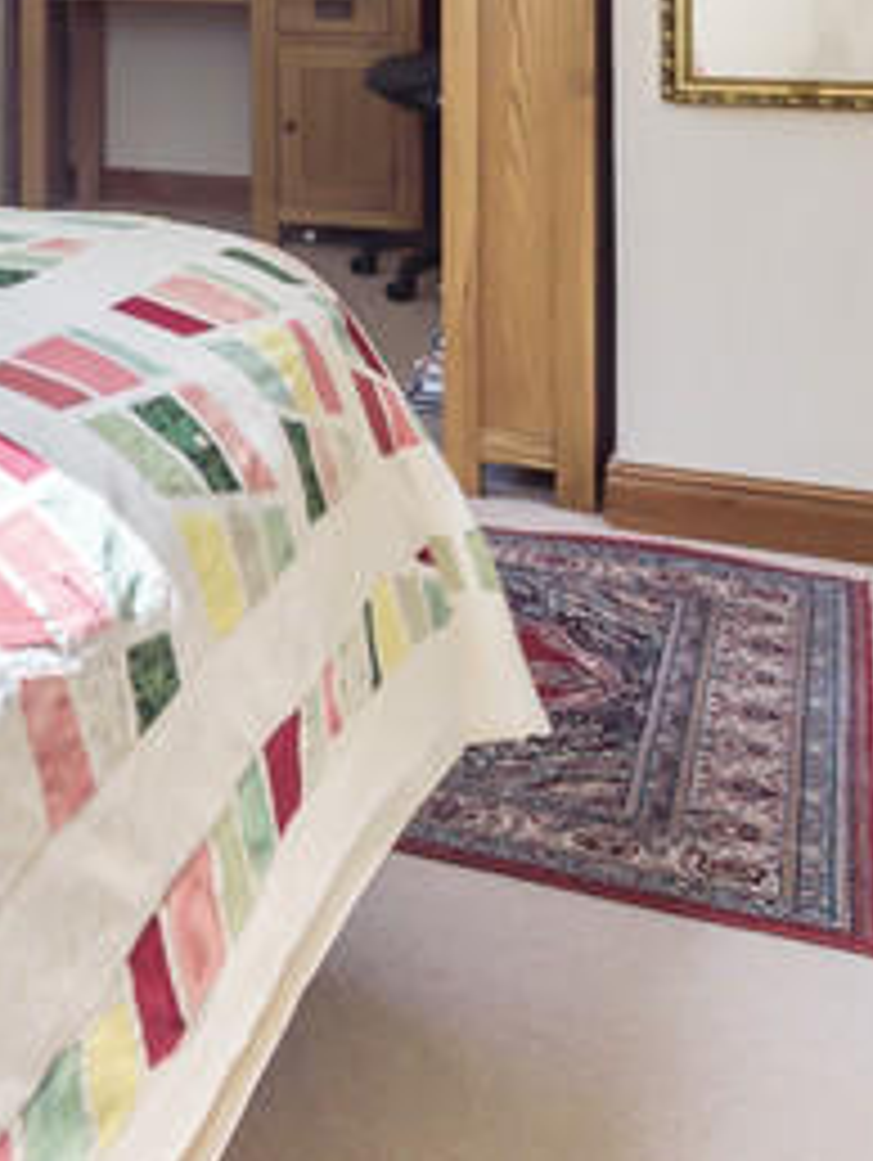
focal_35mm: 61
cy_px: -86
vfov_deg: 28.9
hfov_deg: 19.5
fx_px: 2048
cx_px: -585
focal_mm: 16
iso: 250
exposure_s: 1/200
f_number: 8
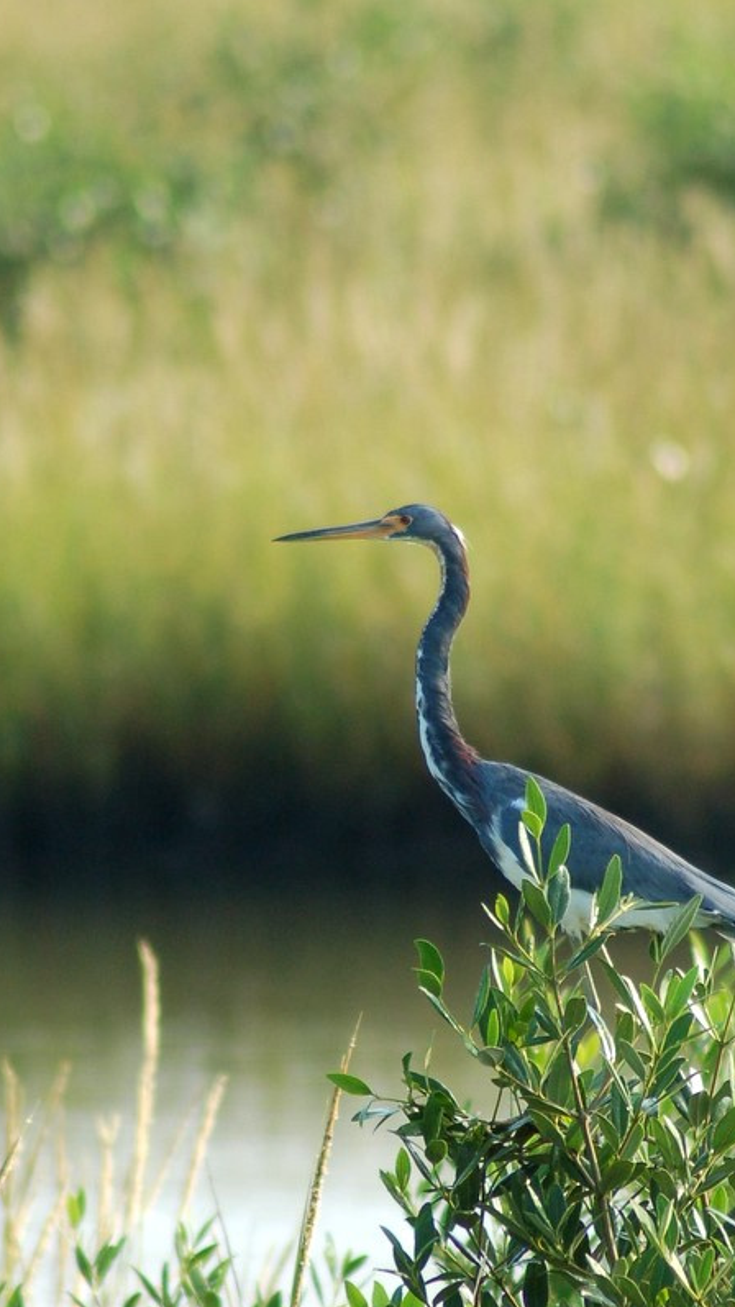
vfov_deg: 4.6
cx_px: 391
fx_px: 16397
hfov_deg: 2.6
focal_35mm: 473
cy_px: 654
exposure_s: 1/640
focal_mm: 300
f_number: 5.6
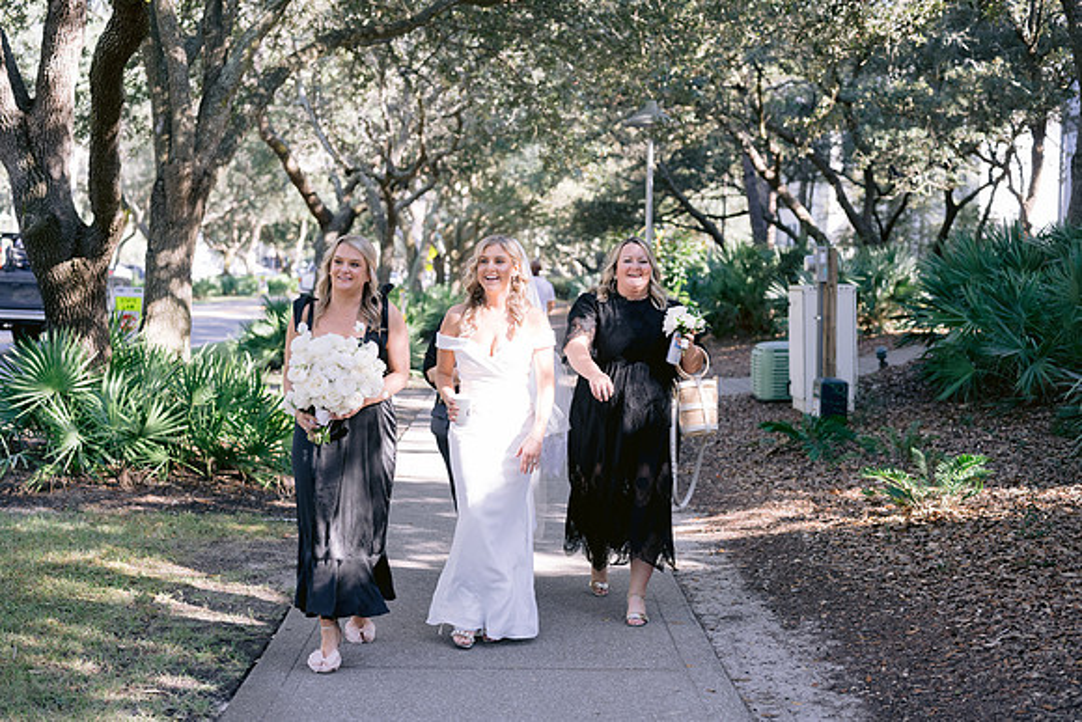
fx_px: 1503
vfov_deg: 27.0
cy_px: 361
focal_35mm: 50
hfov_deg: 39.6
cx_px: 541
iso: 400
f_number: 2.8
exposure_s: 1/400
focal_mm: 50
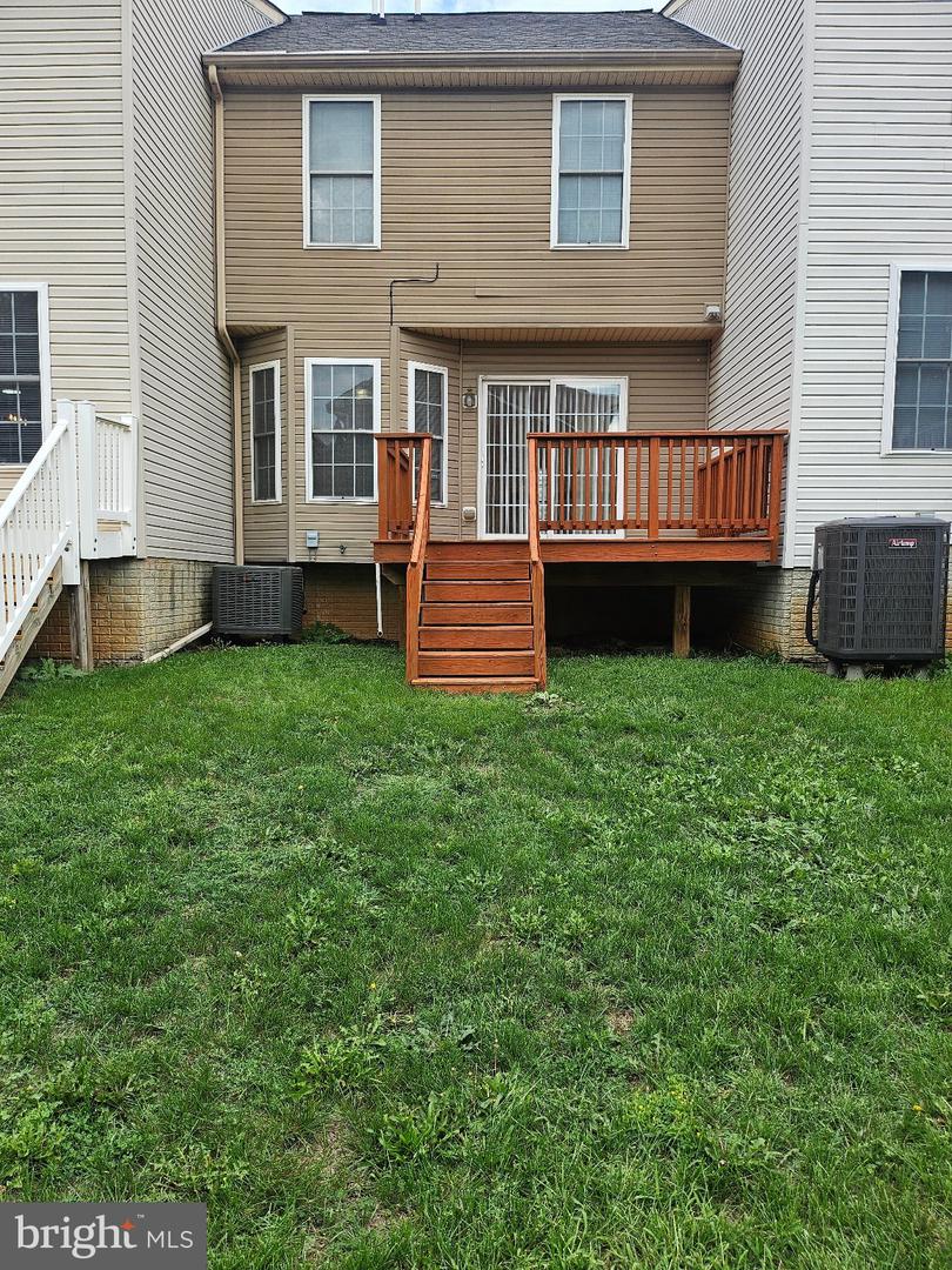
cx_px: 476
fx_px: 880
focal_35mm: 24
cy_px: 635
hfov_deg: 56.8
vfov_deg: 71.6
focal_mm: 5
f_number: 1.8
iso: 50
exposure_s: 1/732
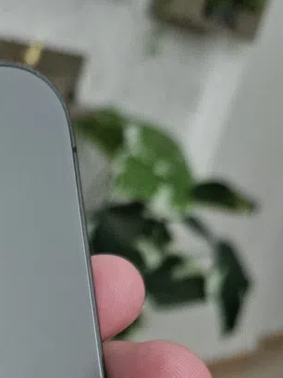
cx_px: -70
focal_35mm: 77
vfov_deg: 22.1
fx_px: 839
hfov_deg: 18.0
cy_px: 522
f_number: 1.8
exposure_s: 1/30
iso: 640
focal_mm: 5.4
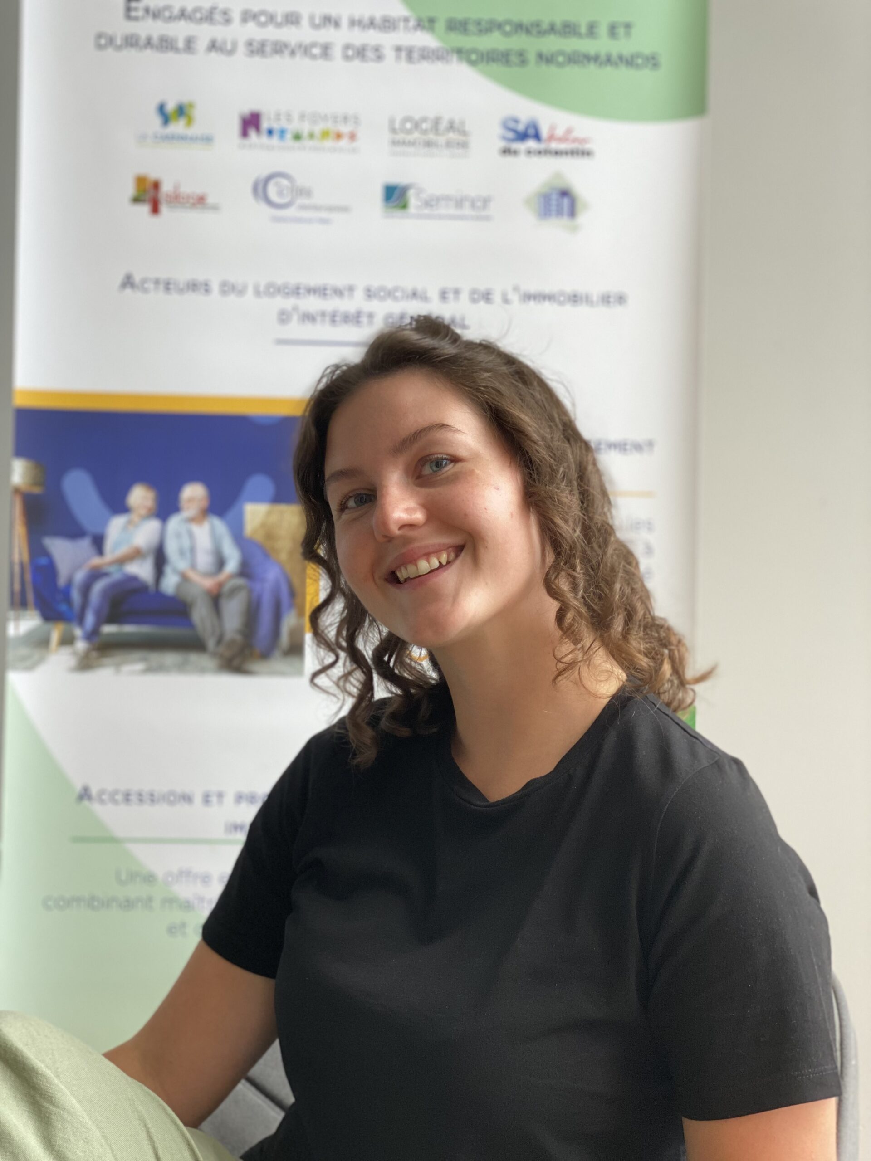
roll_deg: -1.2
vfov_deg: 36.8
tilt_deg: +2.1
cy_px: 580
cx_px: 436
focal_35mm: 52
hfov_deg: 28.0
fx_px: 1745
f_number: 2
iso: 80
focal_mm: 6
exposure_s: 1/122
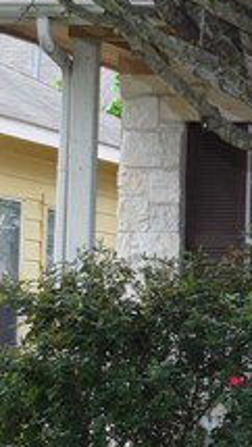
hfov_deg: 3.8
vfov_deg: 7.2
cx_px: 964
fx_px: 3574
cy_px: 208
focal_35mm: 301
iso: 360
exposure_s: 1/250
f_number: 8
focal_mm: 38
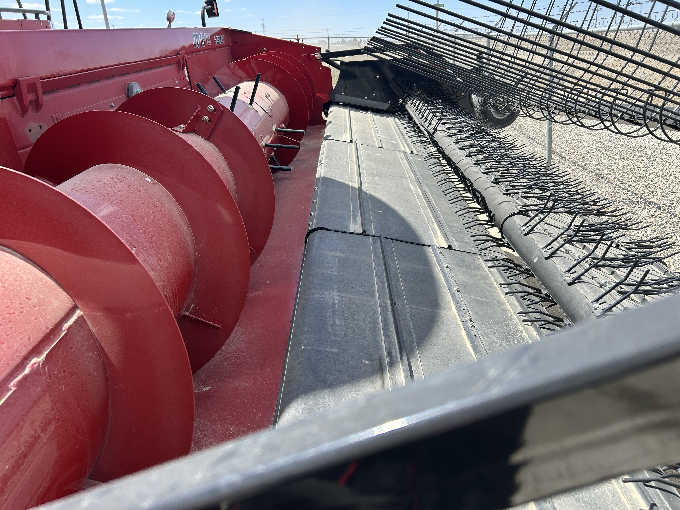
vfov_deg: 53.1
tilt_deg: -22.8
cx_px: 340
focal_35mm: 26
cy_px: 255
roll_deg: +3.1
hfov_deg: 67.3
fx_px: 511
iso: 50
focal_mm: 5.7
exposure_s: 1/2045
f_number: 1.5
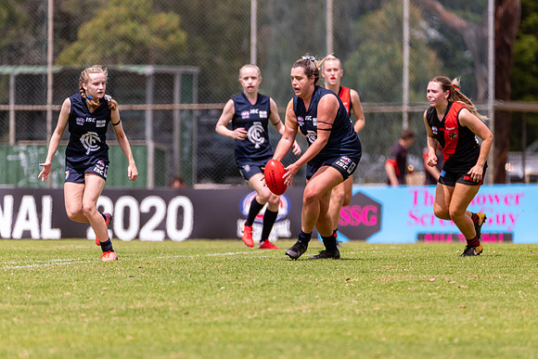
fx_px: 8162
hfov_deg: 3.8
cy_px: 184
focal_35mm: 546
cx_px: 278
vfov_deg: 2.5
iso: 800
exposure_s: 1/3200
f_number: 6.3
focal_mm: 450
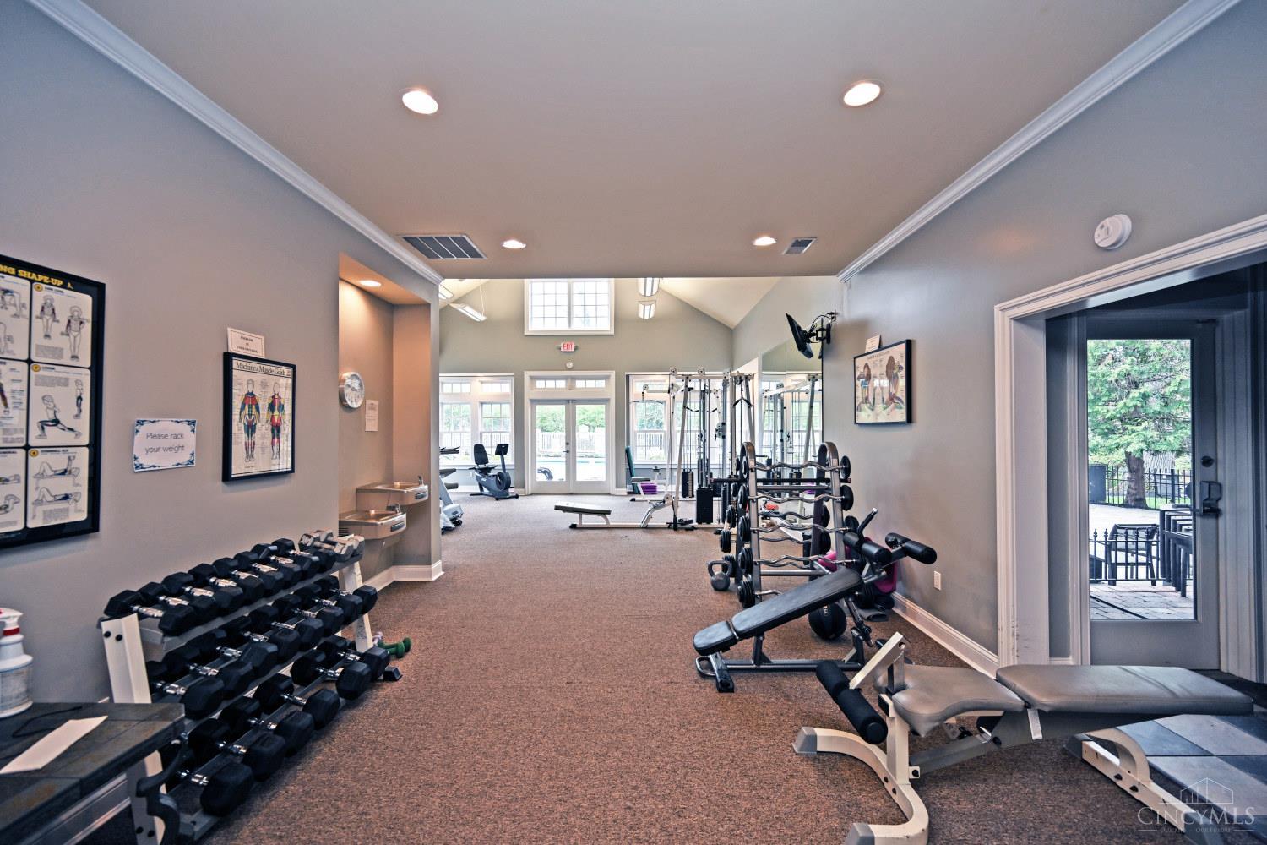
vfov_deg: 81.2
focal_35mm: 14
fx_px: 493
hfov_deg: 104.3
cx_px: 634
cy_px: 422
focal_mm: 14
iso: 200
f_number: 4
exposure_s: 1/60
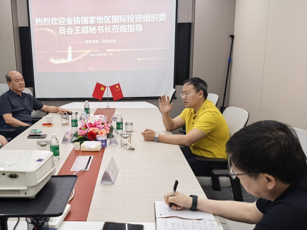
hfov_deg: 51.8
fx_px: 310
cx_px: 106
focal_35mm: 35
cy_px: 125
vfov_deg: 40.7
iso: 160
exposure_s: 1/120
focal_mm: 6.98
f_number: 1.4
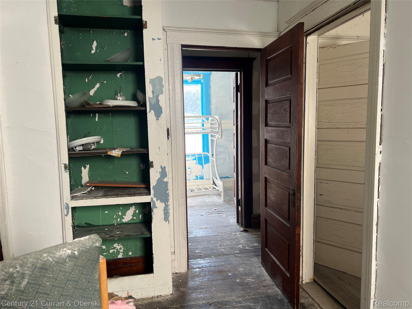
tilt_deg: -6.9
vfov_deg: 53.1
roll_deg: +0.4
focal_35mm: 26
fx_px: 309
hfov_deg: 67.3
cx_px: 206
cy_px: 154
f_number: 1.5
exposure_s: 1/121
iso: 80
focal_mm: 5.7
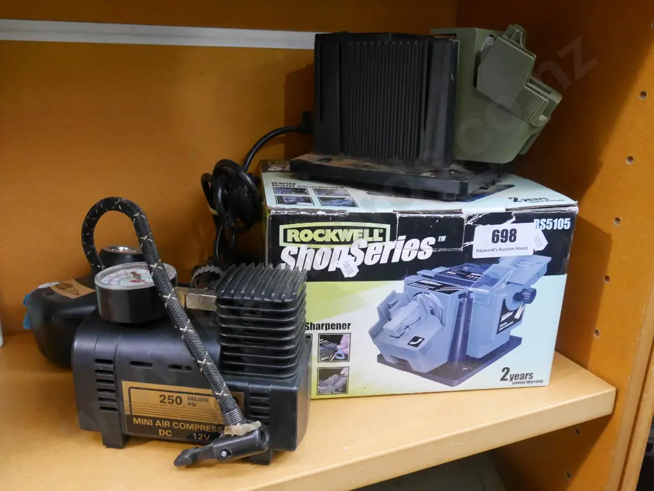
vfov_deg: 46.8
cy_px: 246
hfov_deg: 59.9
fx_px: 567
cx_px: 327
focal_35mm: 30
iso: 3200
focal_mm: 15
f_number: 4
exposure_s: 1/20
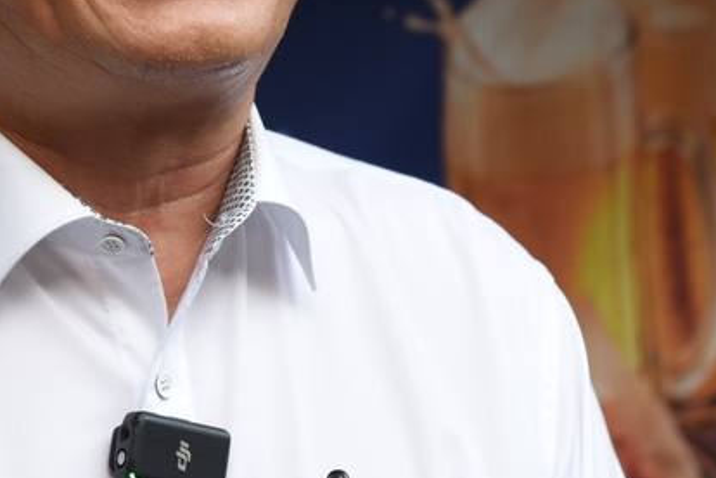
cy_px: -141
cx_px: 171
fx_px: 4037
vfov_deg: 6.7
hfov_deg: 10.1
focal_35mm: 203
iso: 640
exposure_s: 1/160
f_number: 3.5
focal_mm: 60
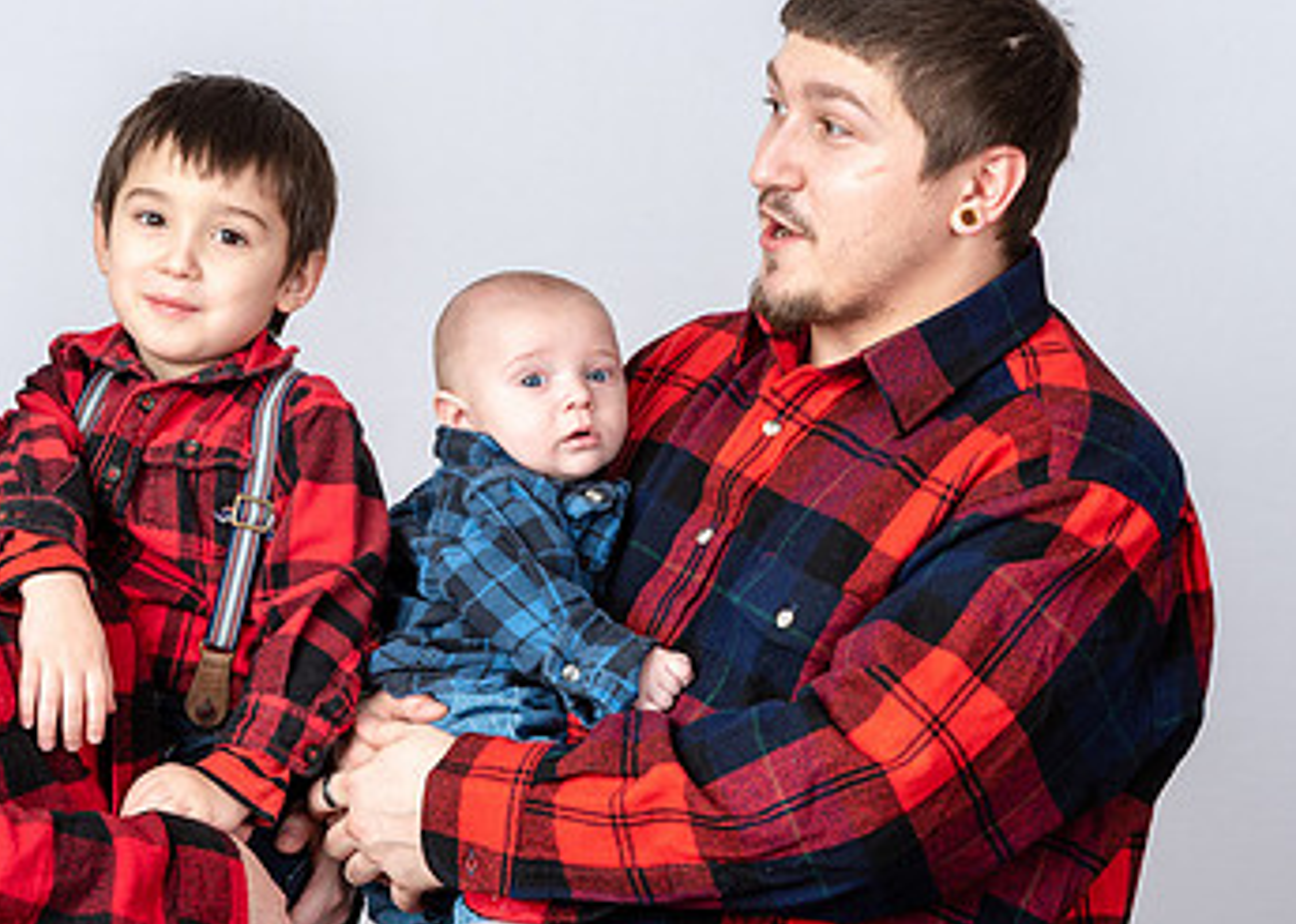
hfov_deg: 10.2
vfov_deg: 7.3
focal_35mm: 197
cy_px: 323
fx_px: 7247
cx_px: 527
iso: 200
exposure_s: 1/160
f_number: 8
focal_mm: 112
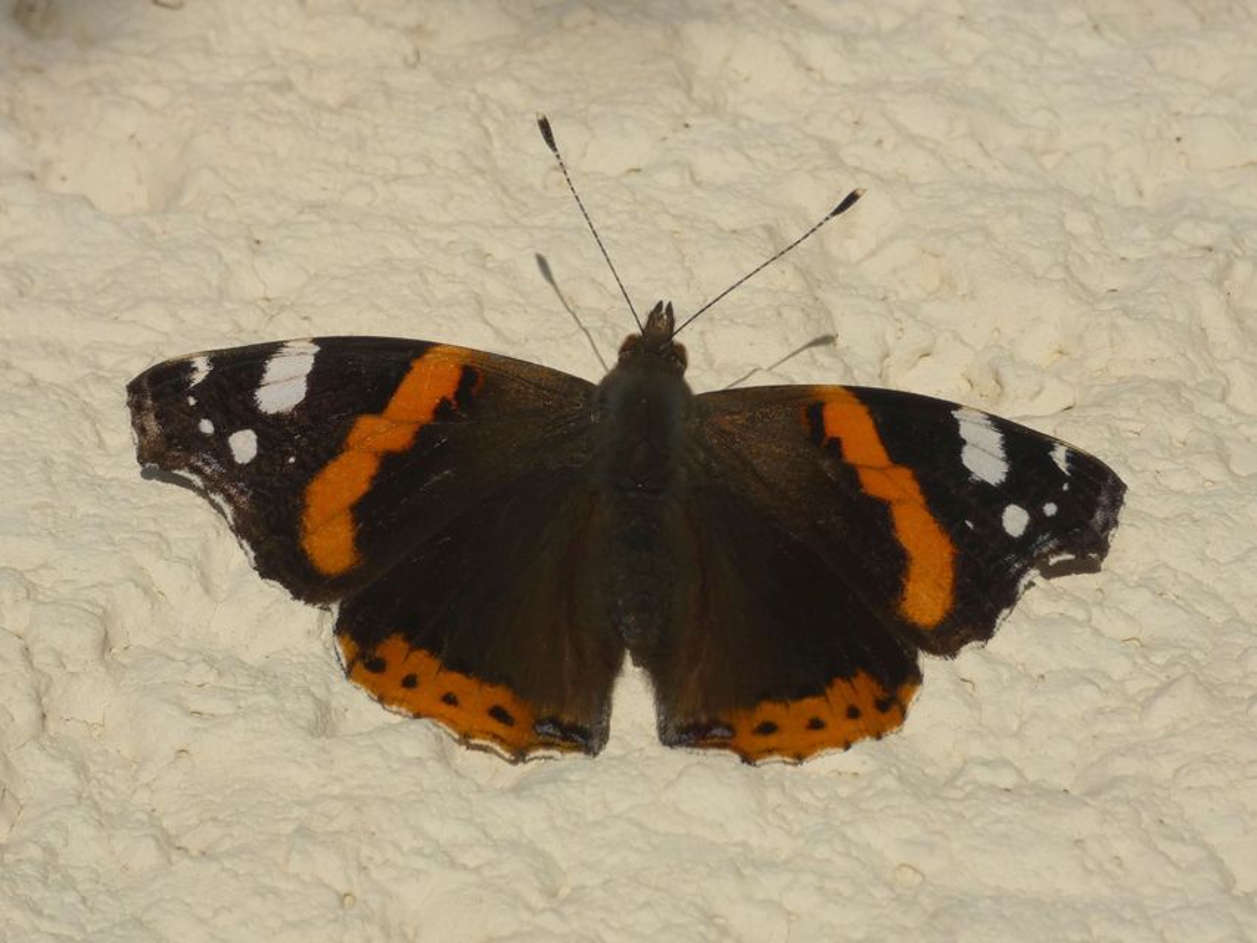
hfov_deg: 15.4
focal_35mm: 128
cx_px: 628
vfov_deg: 11.6
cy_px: 472
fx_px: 4649
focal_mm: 22.9
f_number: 5.2
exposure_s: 1/500
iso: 80
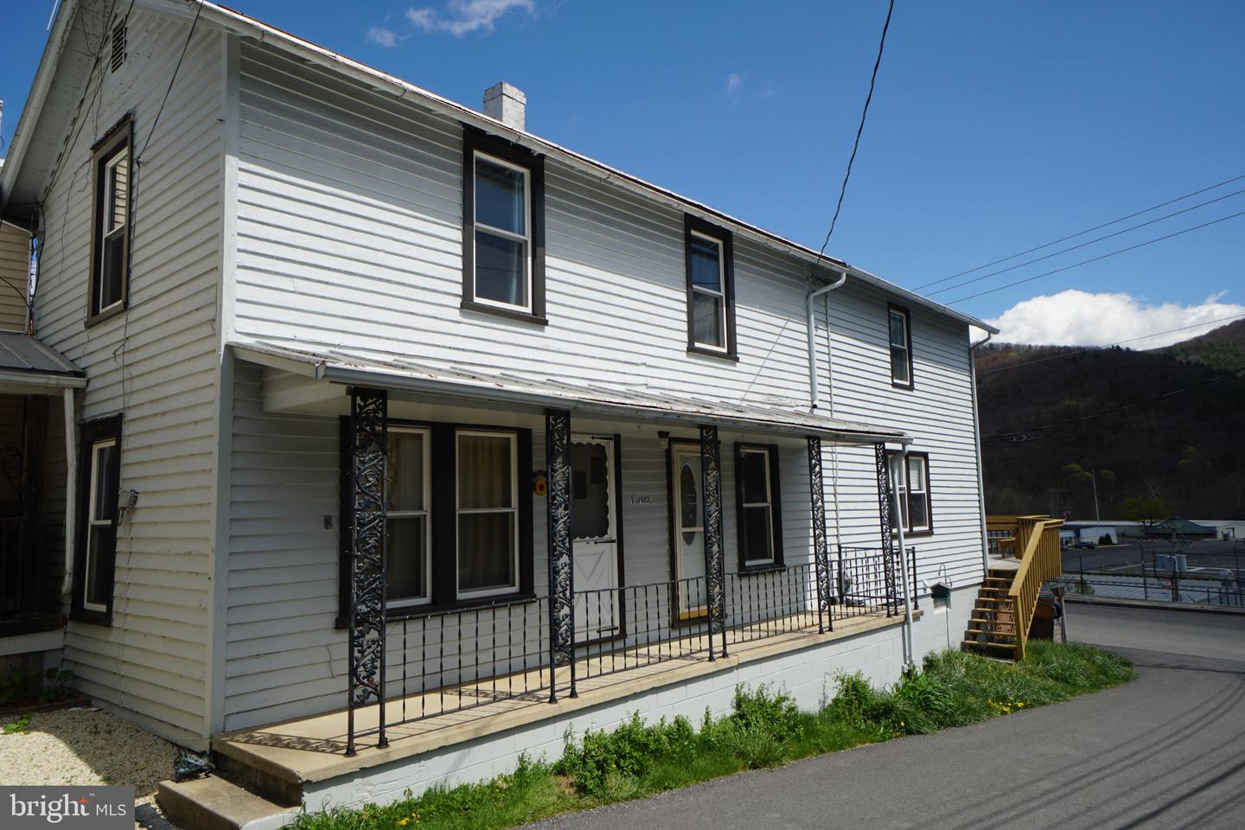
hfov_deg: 73.7
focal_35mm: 24
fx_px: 830
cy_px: 415
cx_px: 622
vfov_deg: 53.1
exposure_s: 1/160
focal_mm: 16
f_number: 11
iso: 100
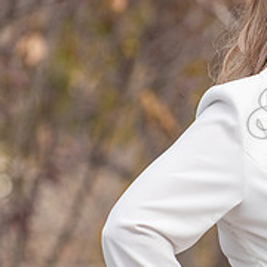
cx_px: 323
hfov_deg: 2.9
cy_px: 130
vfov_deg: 2.9
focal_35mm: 614
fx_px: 5358
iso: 250
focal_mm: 200
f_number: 4
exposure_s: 1/200
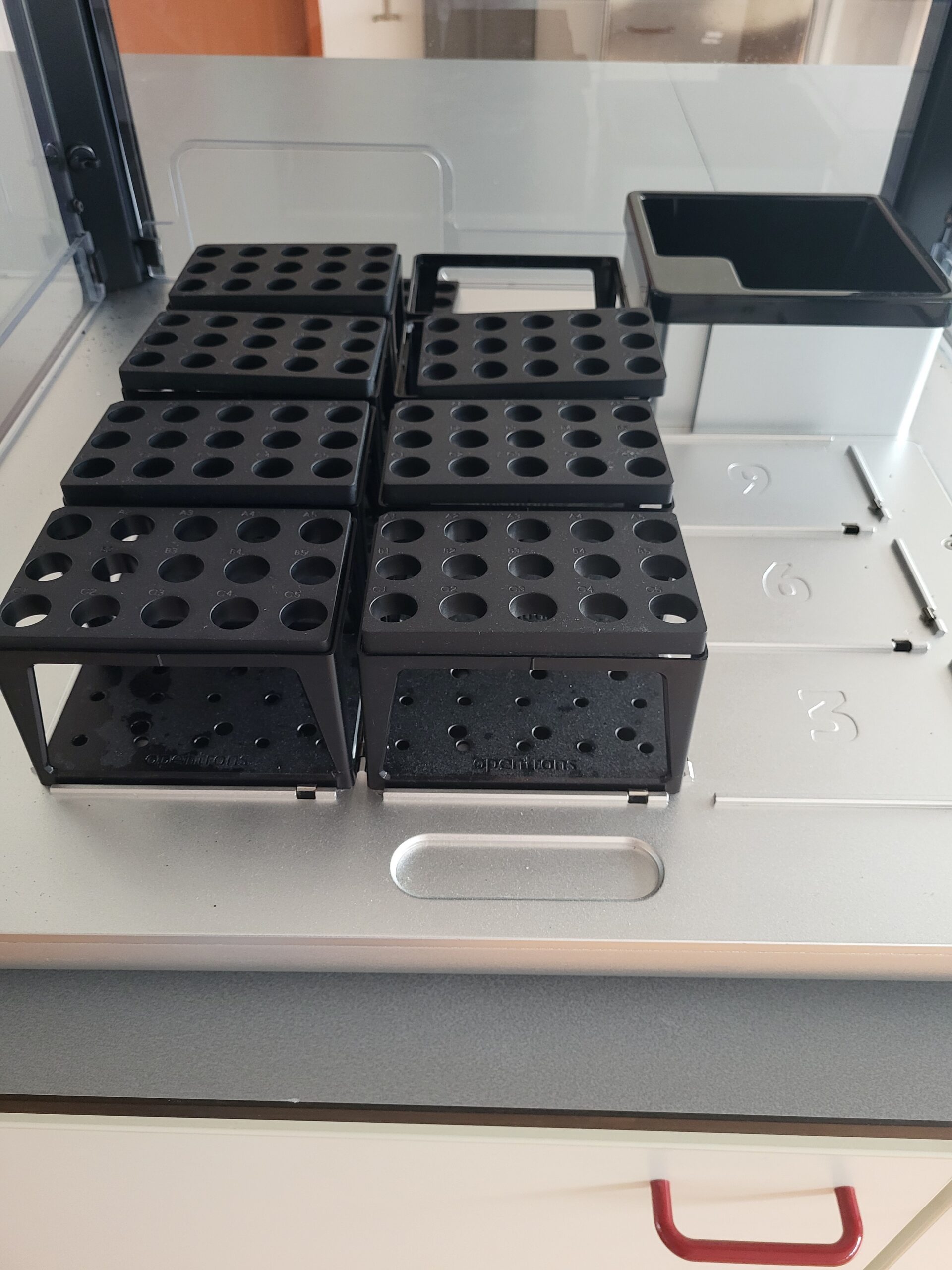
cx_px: 476
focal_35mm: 26
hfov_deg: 53.1
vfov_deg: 67.3
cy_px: 635
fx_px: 953
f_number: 1.8
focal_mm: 5.4
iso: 320
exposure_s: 1/100
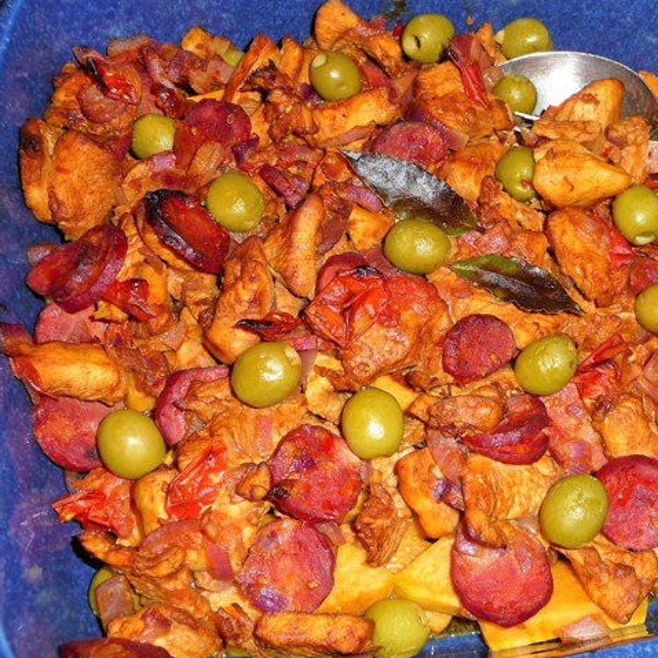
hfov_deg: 37.3
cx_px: 420
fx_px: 968
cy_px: 329
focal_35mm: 45
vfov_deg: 37.6
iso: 100
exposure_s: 1/30
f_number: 3.8
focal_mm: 6.3
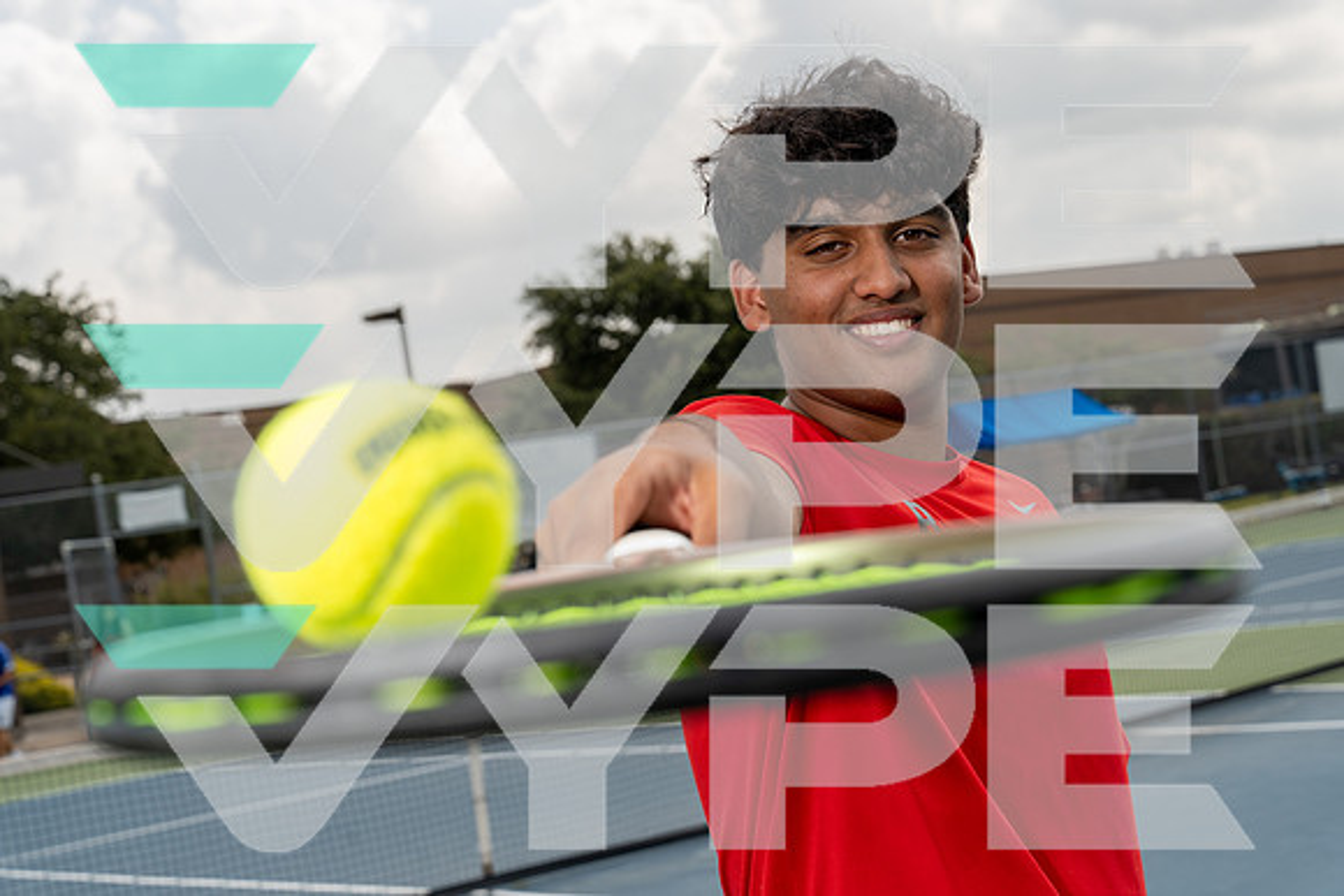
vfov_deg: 20.9
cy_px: 448
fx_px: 2427
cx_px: 672
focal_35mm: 65
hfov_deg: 31.0
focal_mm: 65
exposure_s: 1/250
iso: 100
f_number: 8
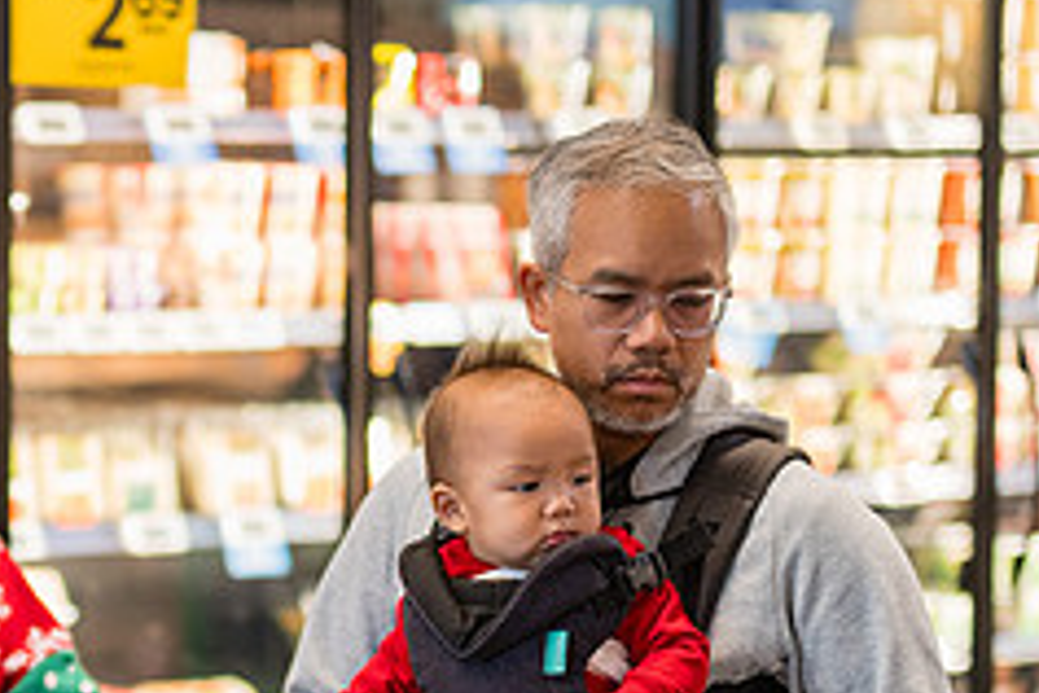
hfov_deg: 14.0
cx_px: 67
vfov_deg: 9.4
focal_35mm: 145
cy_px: 659
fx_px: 4185
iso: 800
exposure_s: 1/500
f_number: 1.2
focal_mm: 50
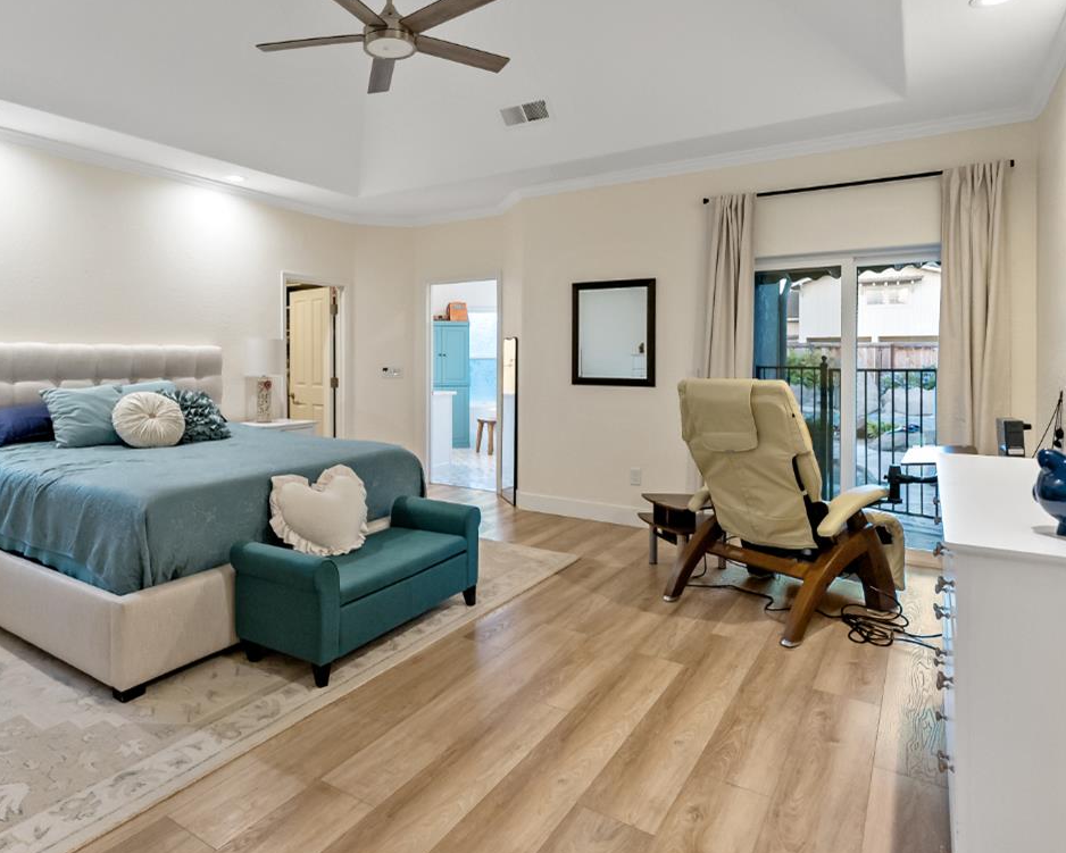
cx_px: 428
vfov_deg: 65.2
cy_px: 363
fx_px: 663
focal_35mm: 21
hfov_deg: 76.8
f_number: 2.8
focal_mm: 14
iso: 1250
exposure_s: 1/160
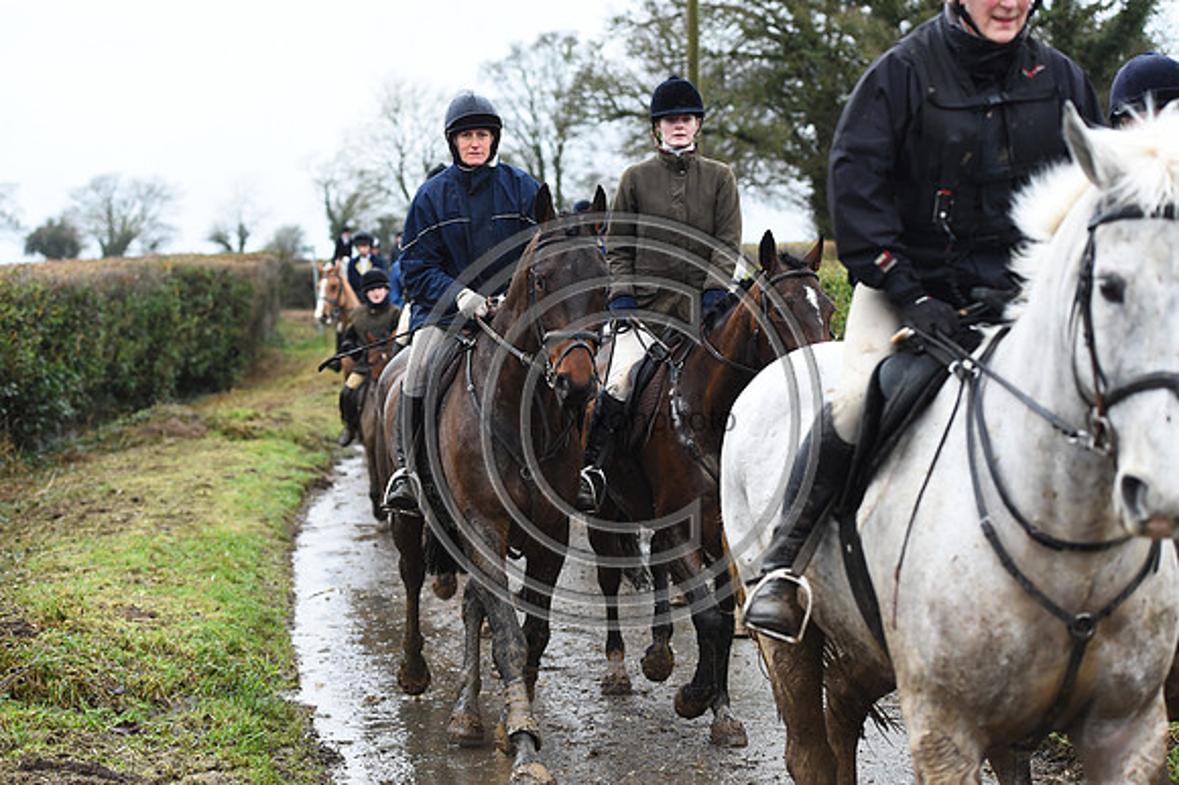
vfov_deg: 19.4
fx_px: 2291
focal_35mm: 70
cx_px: 590
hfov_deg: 28.9
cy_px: 392
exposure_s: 1/1250
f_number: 3.2
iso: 1600
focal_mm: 70
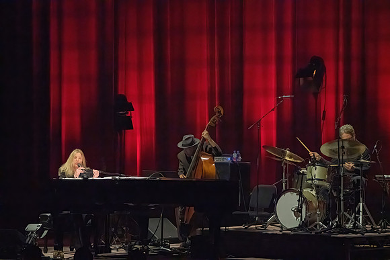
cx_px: 195
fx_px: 1528
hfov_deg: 14.5
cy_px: 130
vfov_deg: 9.7
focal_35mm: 141
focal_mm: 141
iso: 25600
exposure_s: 1/320
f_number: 6.3
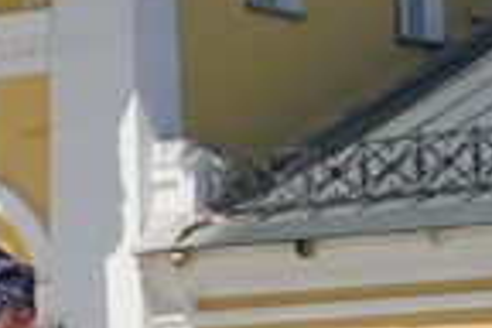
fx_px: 4059
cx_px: -434
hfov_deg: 6.7
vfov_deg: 4.6
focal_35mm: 297
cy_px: 533
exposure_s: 1/1250
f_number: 5
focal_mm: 38
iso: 100
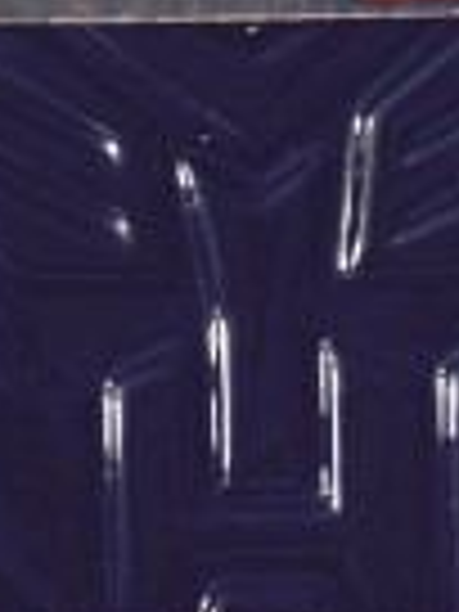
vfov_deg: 21.4
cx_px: 194
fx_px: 1609
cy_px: 196
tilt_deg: -84.2
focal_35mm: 91
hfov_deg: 16.2
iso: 320
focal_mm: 4.15
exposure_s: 1/17
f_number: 2.2
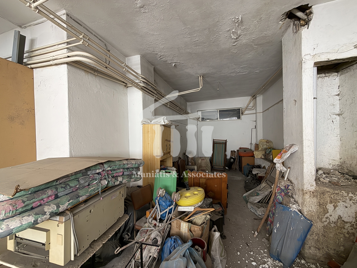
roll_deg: +1.0
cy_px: 134
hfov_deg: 102.1
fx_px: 144
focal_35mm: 14
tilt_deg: -0.2
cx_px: 178
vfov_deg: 85.7
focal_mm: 2.22
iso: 320
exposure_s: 1/40
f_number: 2.2
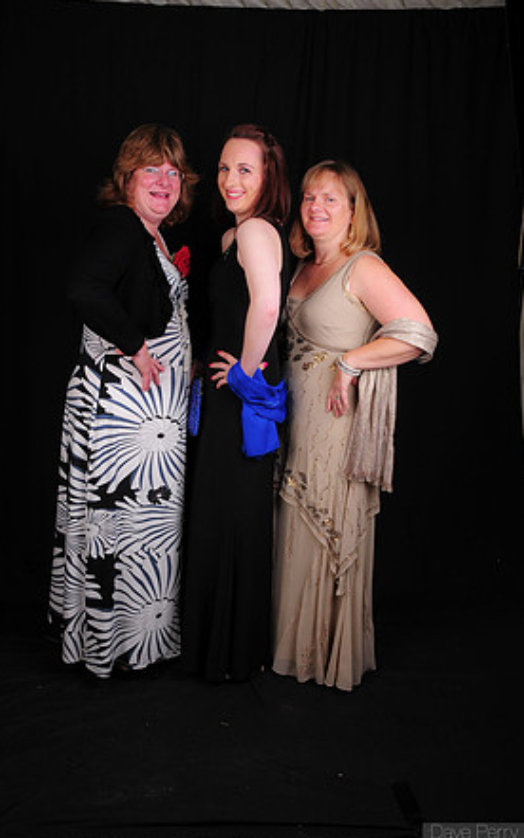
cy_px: 425
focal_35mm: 28
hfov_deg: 44.5
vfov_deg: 66.5
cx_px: 244
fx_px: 640
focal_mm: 18
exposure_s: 1/125
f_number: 8
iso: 200
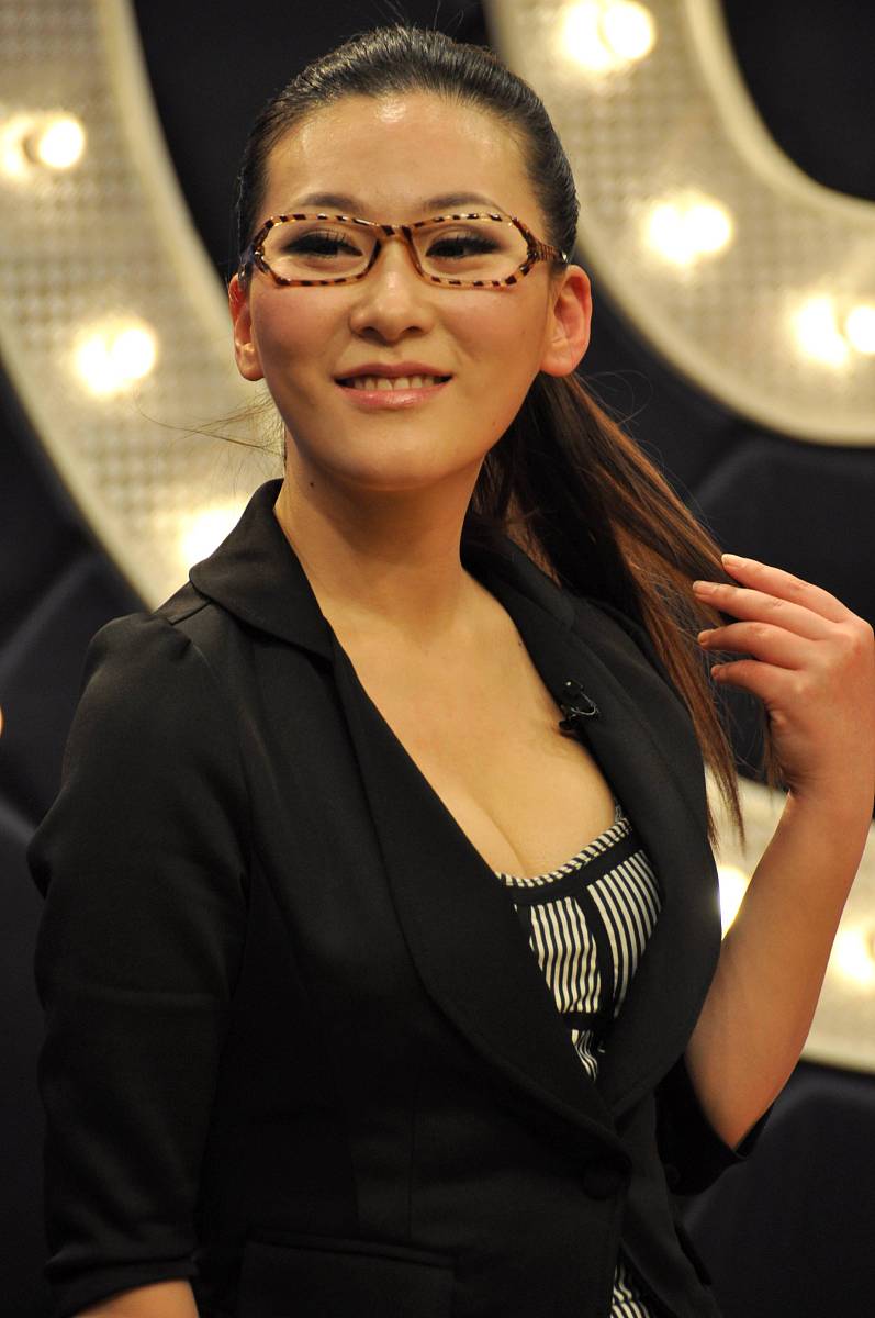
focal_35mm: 300
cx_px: 438
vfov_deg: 6.9
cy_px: 659
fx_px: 10965
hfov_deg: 4.6
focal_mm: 200
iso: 640
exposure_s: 1/100
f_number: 6.3
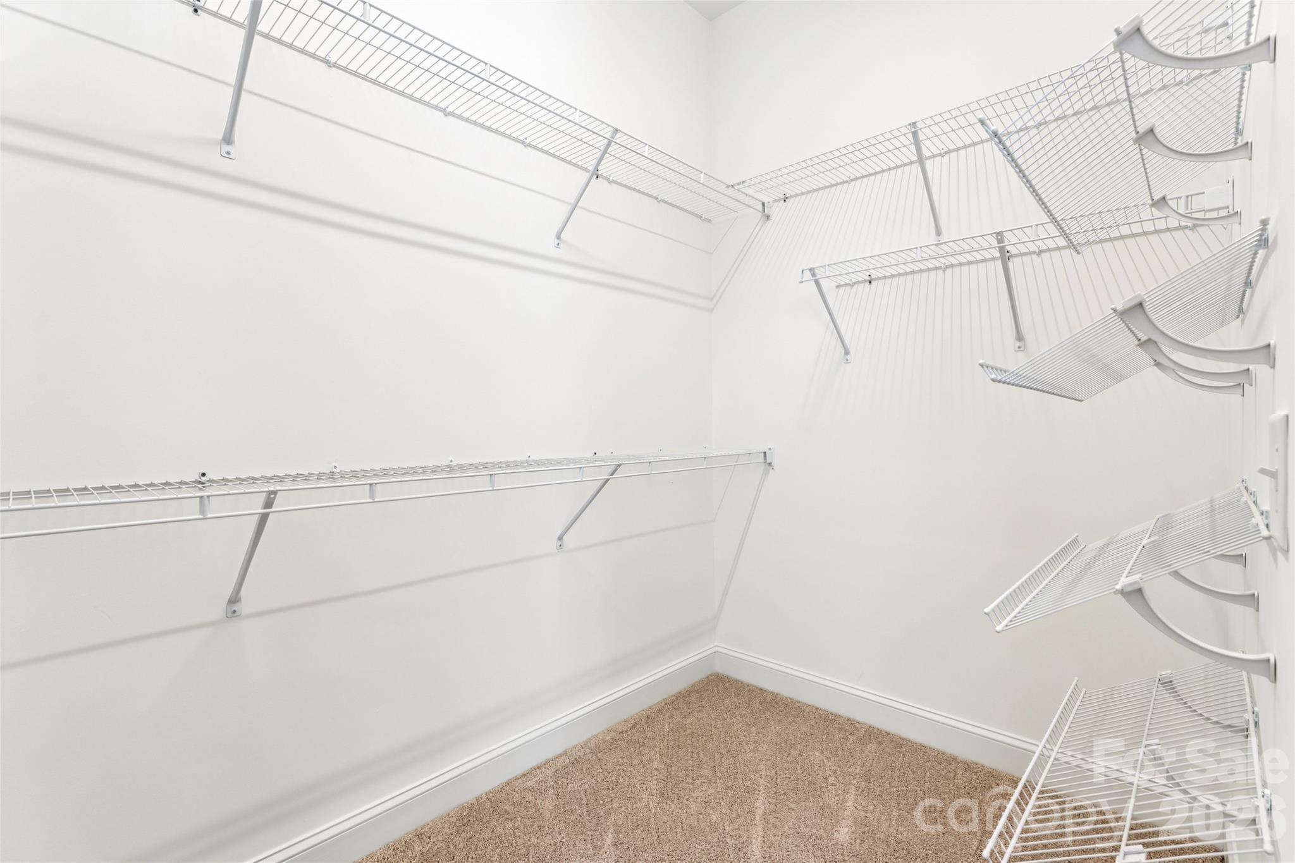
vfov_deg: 73.1
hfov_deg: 96.0
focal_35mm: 16
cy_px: 432
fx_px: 583
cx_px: 648
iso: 100
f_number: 9
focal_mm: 16.2
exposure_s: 1/15
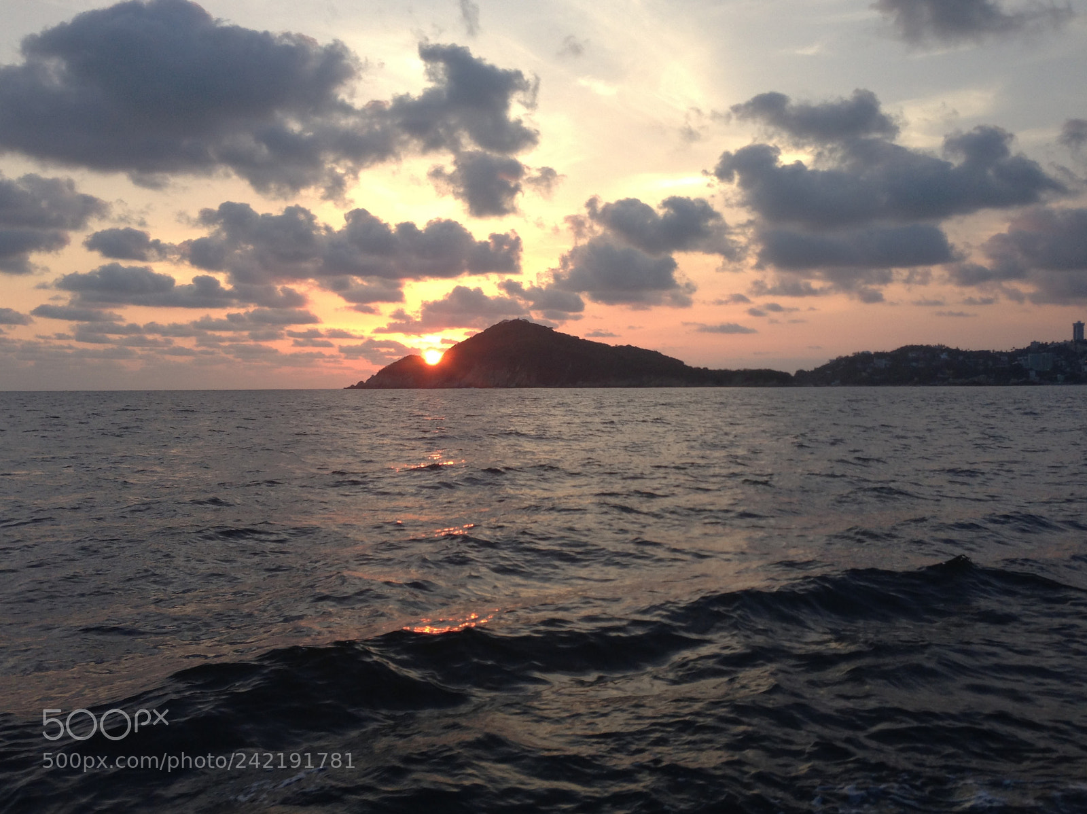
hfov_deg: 55.4
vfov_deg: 42.9
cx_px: 544
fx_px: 1036
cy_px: 407
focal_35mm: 33
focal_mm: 4.12
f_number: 2.4
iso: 50
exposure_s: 1/198
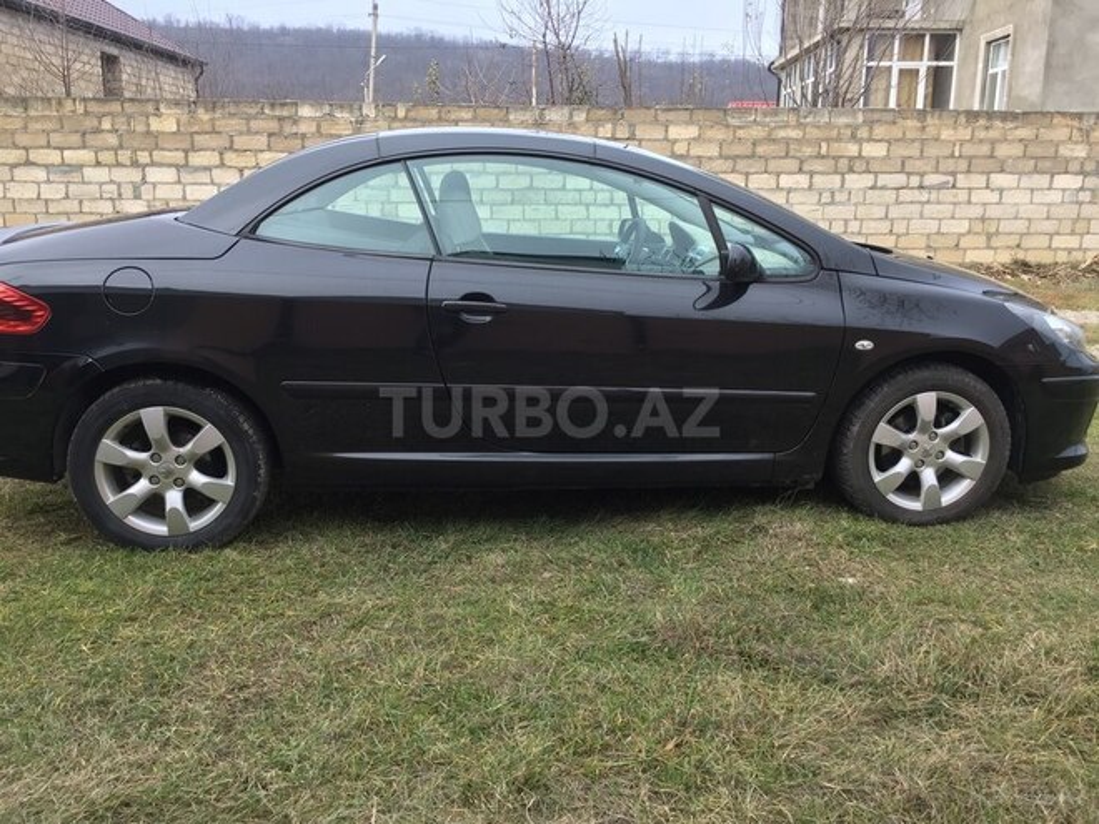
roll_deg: -1.5
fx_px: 921
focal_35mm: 29
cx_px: 550
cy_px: 412
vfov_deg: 48.2
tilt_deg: -13.8
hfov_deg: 61.7
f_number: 2.2
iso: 32
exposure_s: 1/135
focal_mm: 4.15
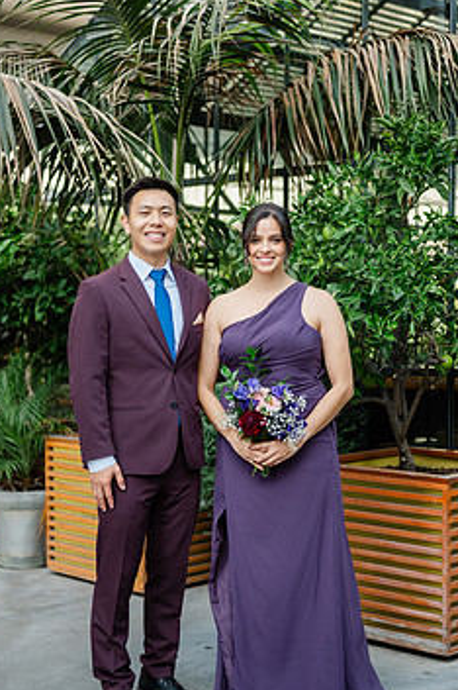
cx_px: 219
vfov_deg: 31.4
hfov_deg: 21.2
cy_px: 355
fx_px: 1224
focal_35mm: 64
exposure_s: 1/400
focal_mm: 50
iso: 80
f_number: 1.8
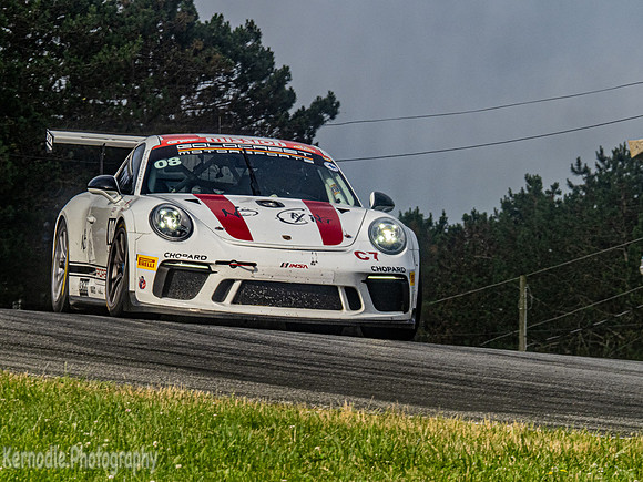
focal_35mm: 501
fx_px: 9306
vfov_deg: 3.0
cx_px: 260
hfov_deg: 4.0
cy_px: 263
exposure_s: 1/320
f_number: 16
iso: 400
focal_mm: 210
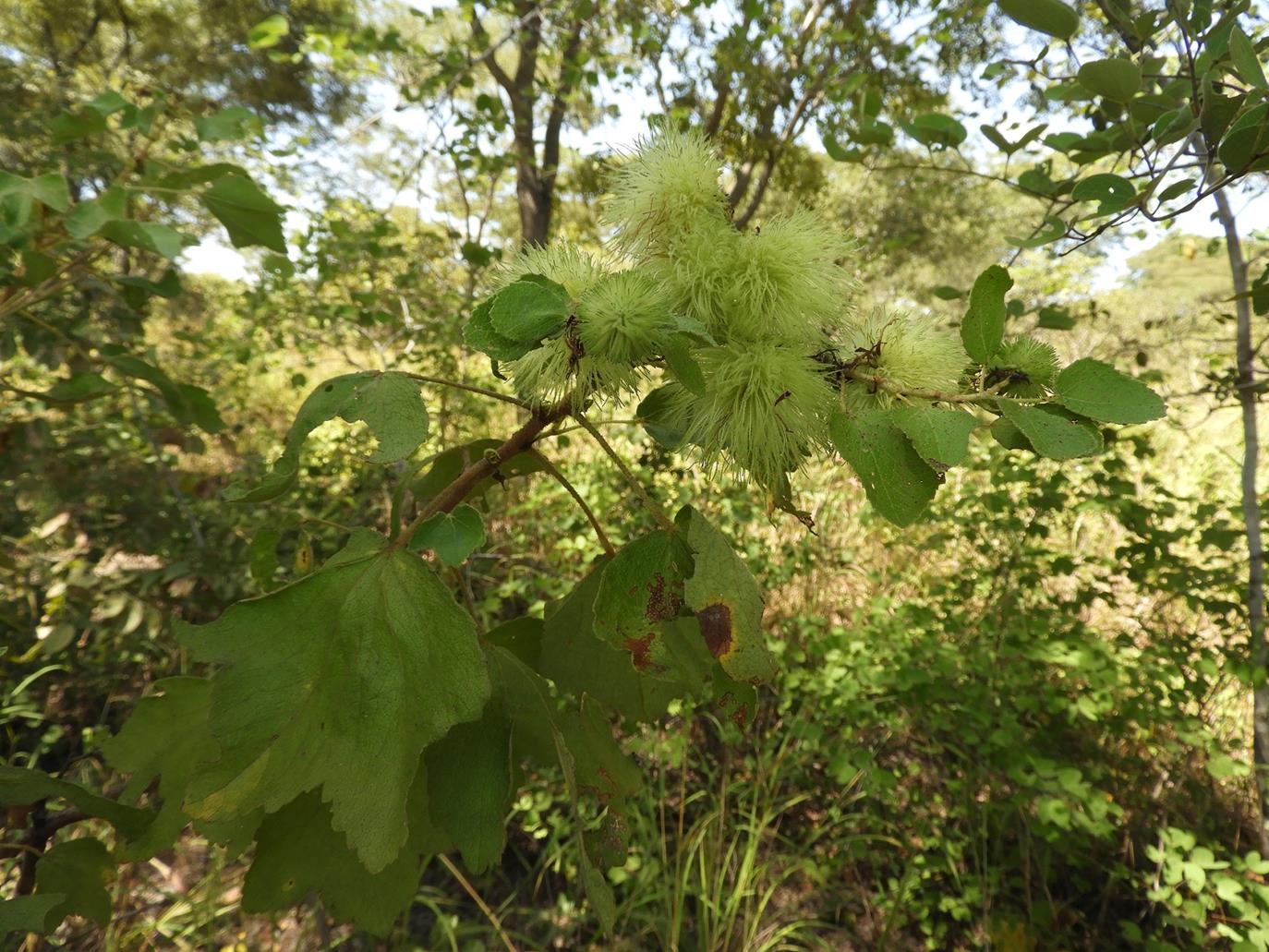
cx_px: 634
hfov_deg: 71.6
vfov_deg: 56.8
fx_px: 880
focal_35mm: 24
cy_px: 476
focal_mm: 4.3
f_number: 3.3
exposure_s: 1/200
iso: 100
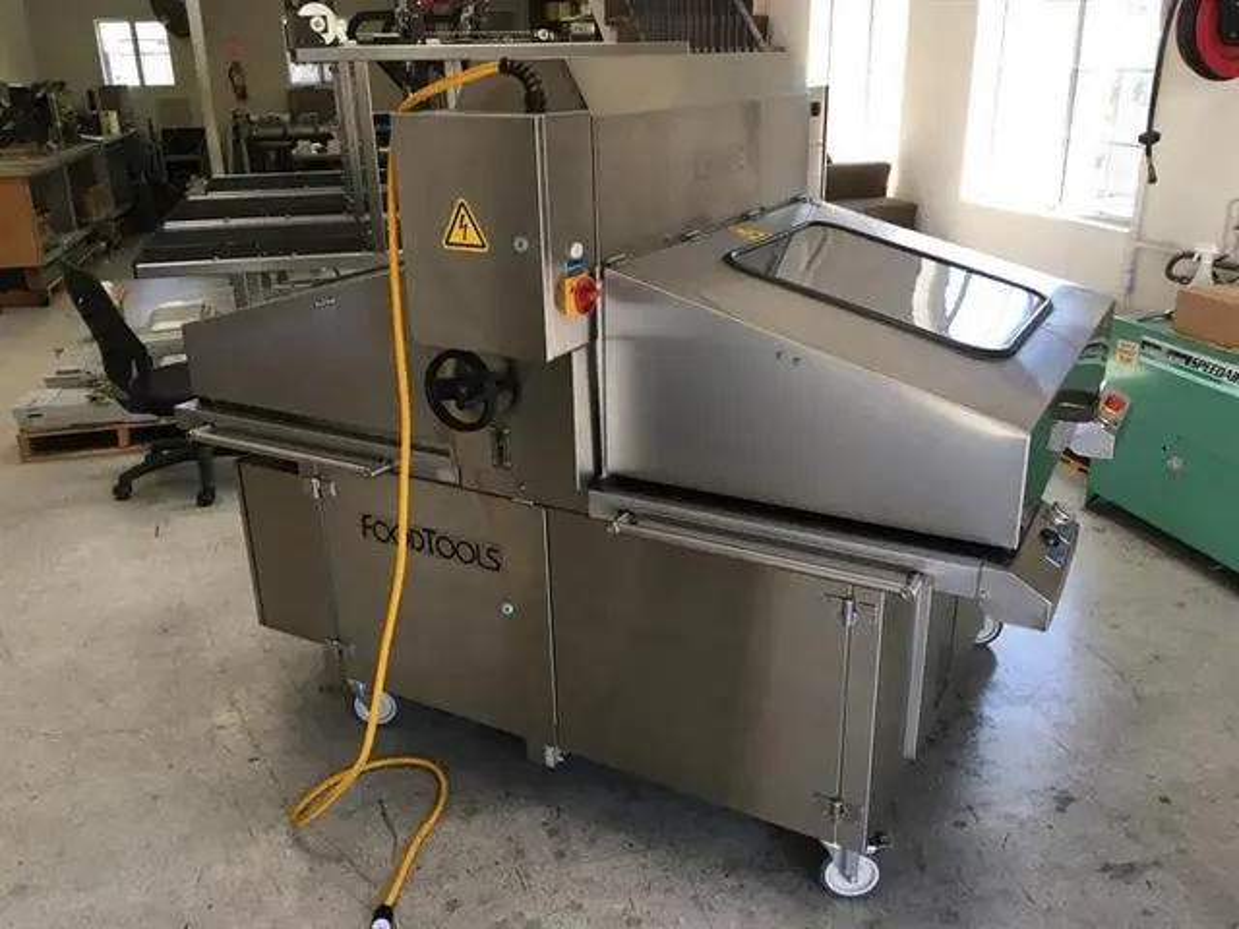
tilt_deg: -19.5
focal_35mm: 29
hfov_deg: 61.7
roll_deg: +1.3
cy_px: 464
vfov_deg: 48.2
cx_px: 620
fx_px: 1038
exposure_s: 1/30
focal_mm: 4.15
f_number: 2.2
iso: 25
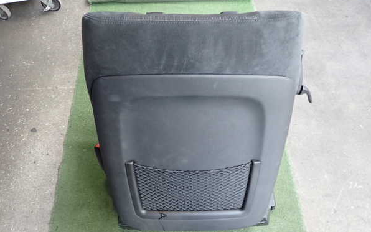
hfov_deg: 59.6
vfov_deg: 39.5
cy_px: 121
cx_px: 186
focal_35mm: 32
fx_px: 324
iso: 200
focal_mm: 5.4
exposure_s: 1/60
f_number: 2.3
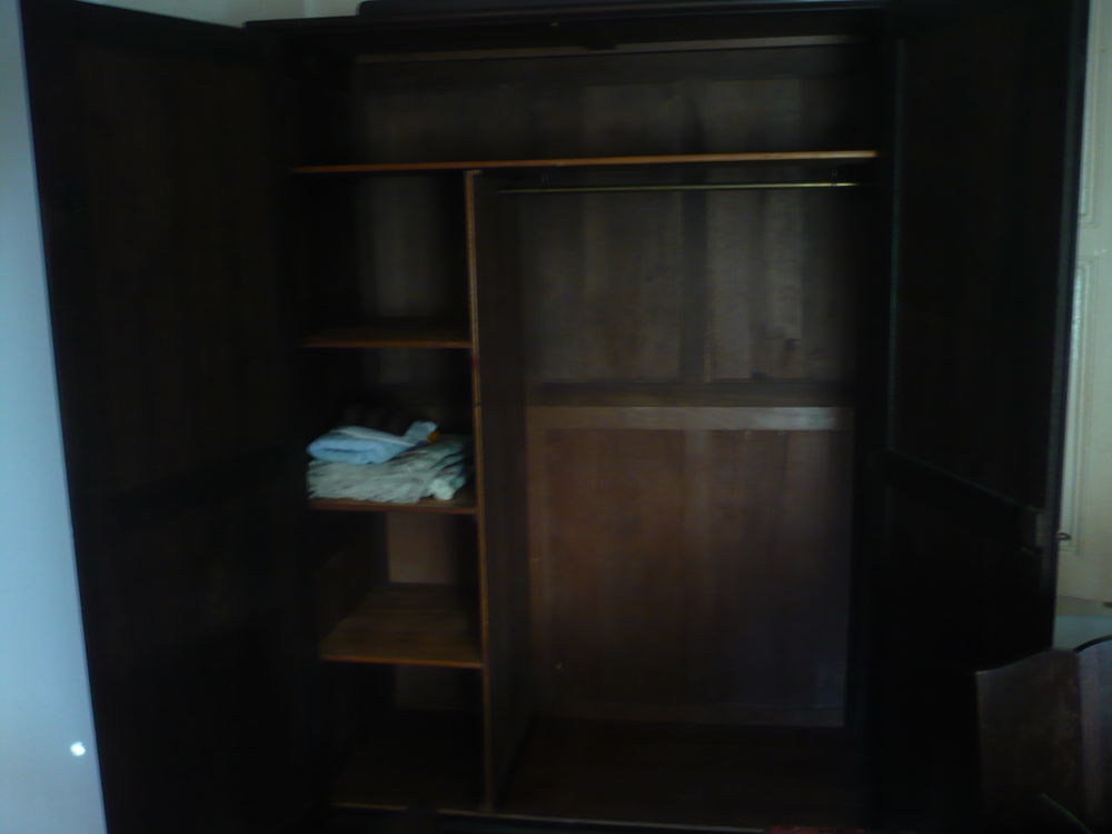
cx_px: 556
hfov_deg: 52.6
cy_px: 417
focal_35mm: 35
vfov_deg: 40.7
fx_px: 1124
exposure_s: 1/4
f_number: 2.8
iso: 200
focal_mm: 5.8
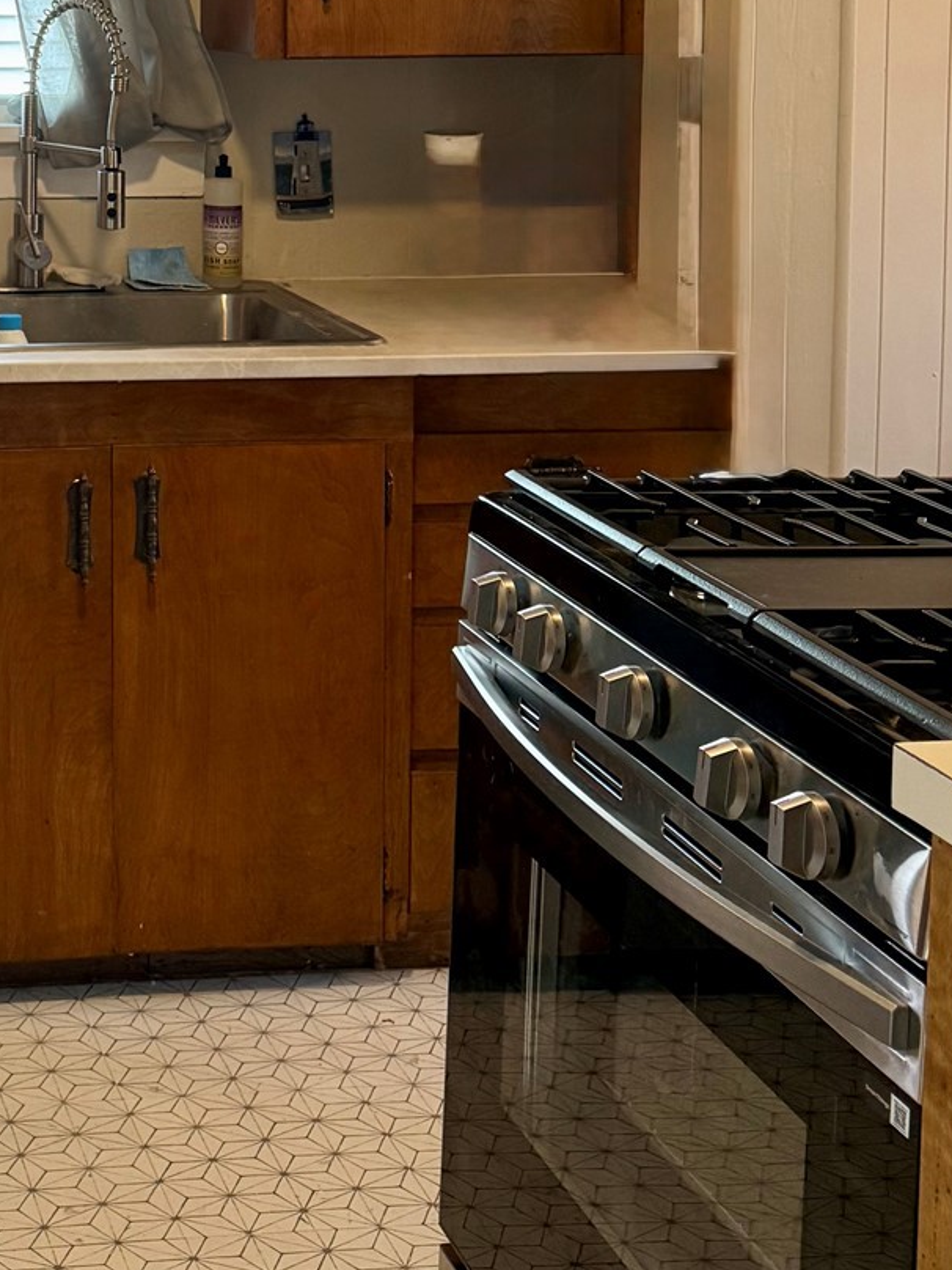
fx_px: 2090
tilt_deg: -2.7
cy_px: 90
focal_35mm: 57
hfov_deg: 23.8
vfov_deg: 31.9
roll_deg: +0.3
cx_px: -132
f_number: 1.78
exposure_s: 1/135
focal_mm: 6.76
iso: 200
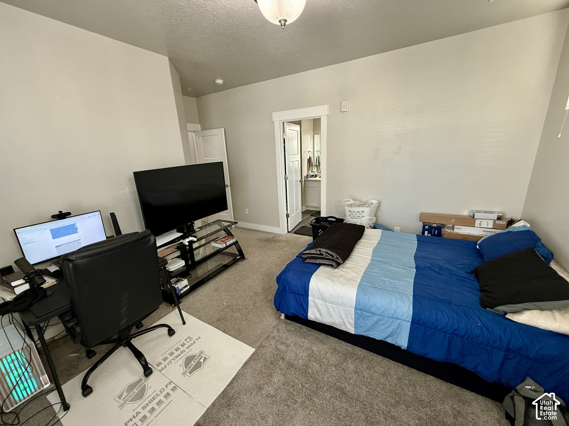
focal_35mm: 14
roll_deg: +2.6
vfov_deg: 85.7
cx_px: 284
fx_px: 230
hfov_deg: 102.1
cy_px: 213
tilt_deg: -15.5
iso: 320
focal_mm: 2.22
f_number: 2.2
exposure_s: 1/120
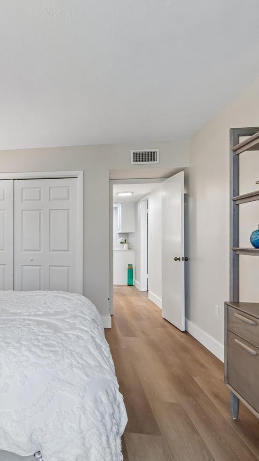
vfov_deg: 76.3
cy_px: 231
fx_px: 293
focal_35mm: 24
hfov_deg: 42.9
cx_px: 17
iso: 100
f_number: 7.1
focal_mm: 10
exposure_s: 1/2.5
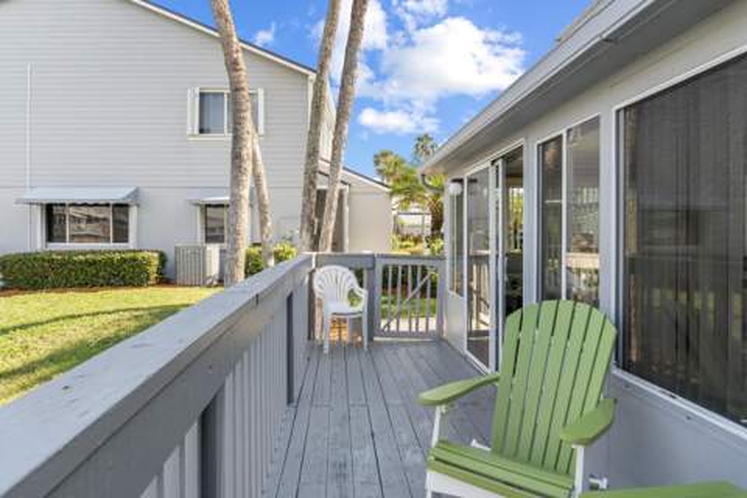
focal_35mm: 24
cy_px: 249
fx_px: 498
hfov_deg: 73.7
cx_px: 374
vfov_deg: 53.1
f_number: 8
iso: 320
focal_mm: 16
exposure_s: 1/250
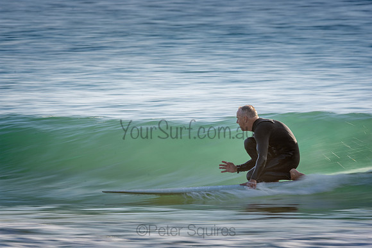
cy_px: 124
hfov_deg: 2.7
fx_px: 7751
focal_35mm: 750
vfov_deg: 1.8
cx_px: 186
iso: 100
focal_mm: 500
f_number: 18
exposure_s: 1/30
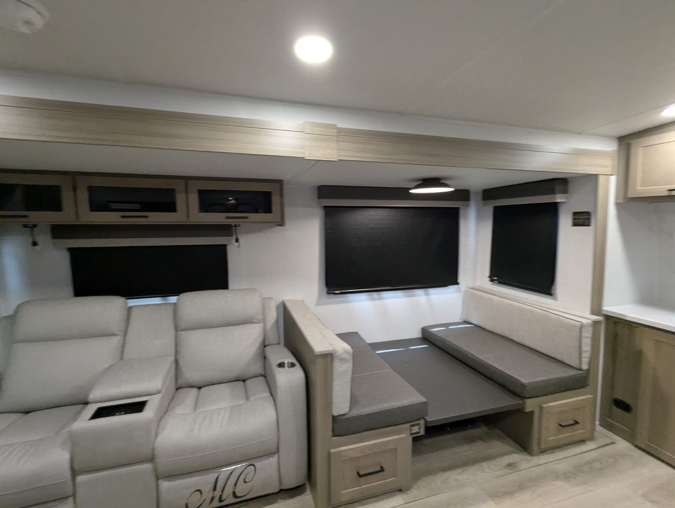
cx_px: 338
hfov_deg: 94.4
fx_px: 312
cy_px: 254
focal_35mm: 16
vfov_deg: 78.2
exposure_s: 1/81
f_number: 2.2
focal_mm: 2.35
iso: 458
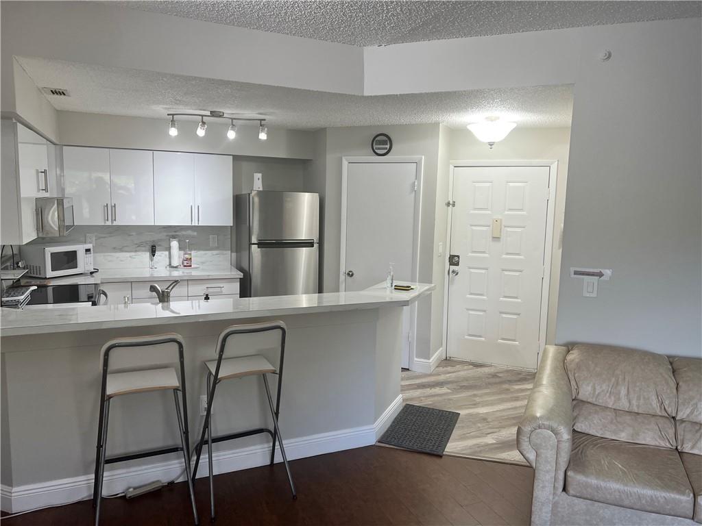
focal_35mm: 26
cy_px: 263
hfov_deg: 67.3
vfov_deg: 53.1
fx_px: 527
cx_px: 351
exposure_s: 1/120
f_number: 1.5
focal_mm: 5.7
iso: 80
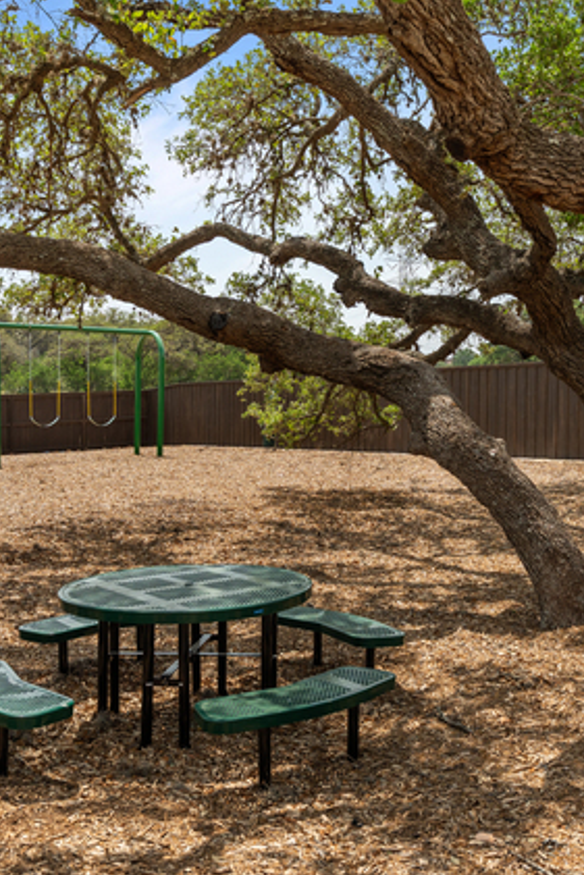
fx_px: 924
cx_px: 391
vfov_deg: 50.7
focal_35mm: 38
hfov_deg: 34.7
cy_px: 435
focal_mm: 25
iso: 400
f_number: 9
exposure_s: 1/640
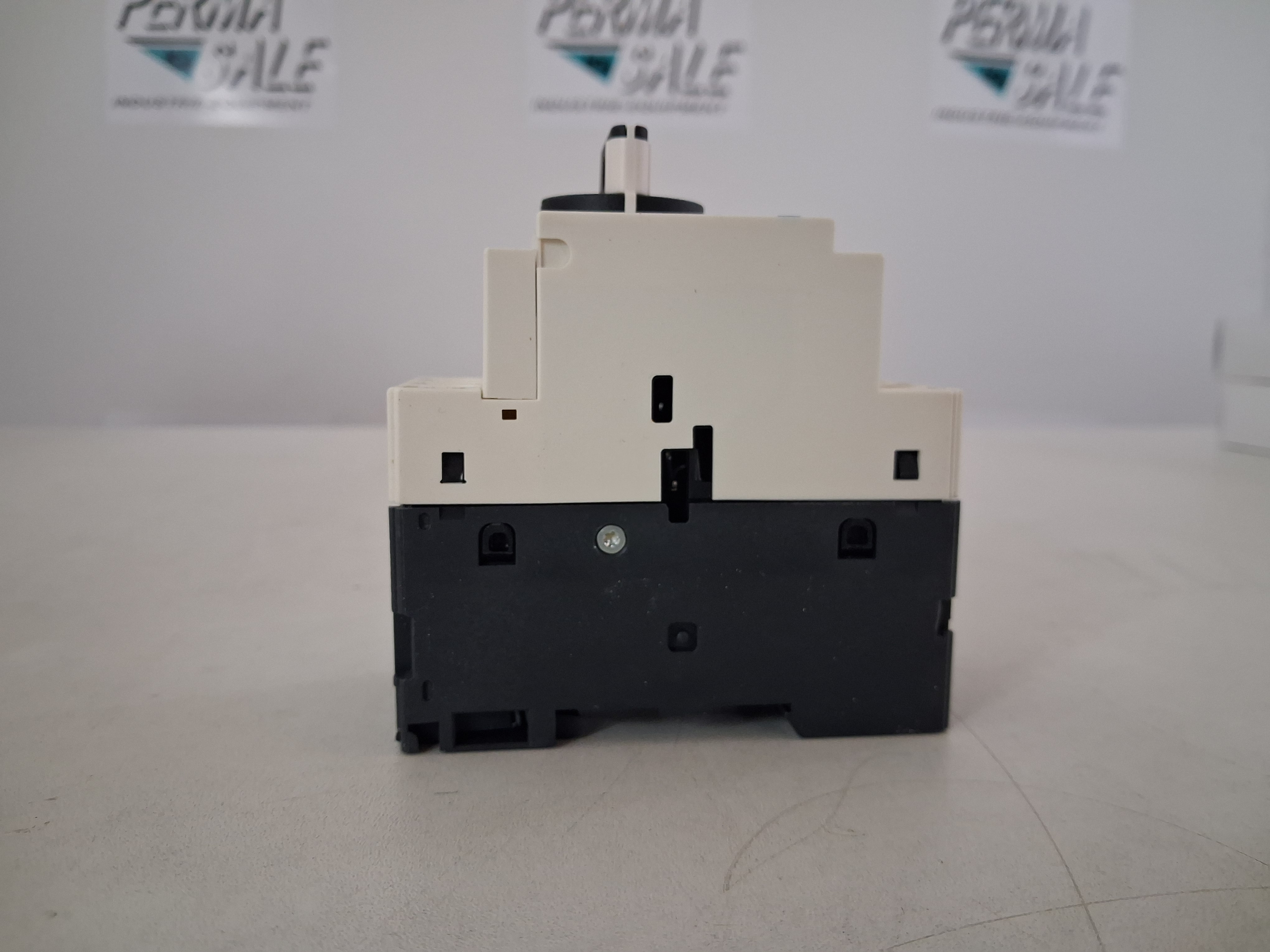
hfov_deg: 65.3
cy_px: 476
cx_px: 635
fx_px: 991
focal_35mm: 27
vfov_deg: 51.4
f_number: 1.8
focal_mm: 4
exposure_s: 1/60
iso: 500
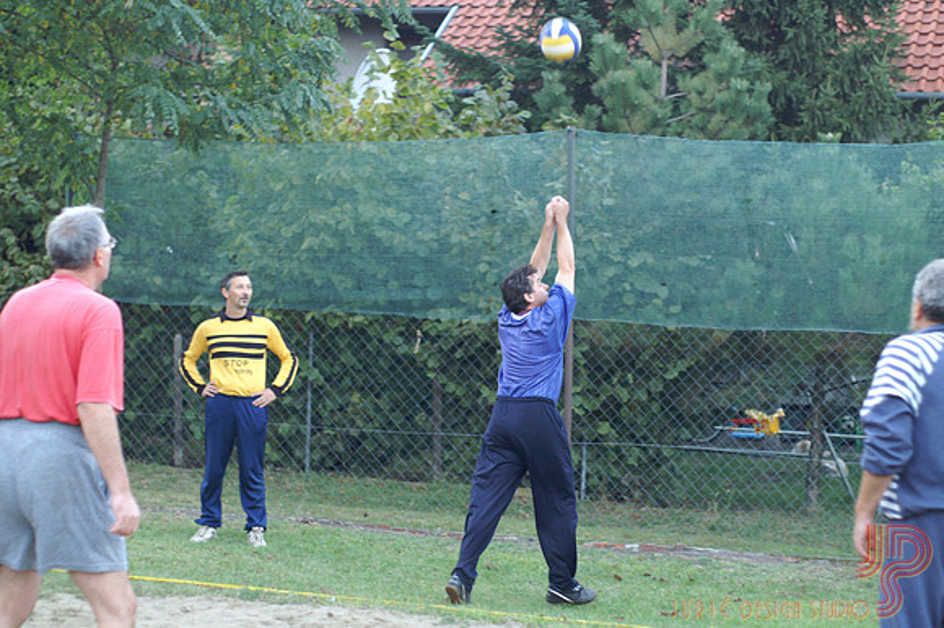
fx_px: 1965
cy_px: 314
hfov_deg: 27.0
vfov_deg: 18.2
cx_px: 472
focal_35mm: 75
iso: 800
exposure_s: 1/160
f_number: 2.2
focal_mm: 50
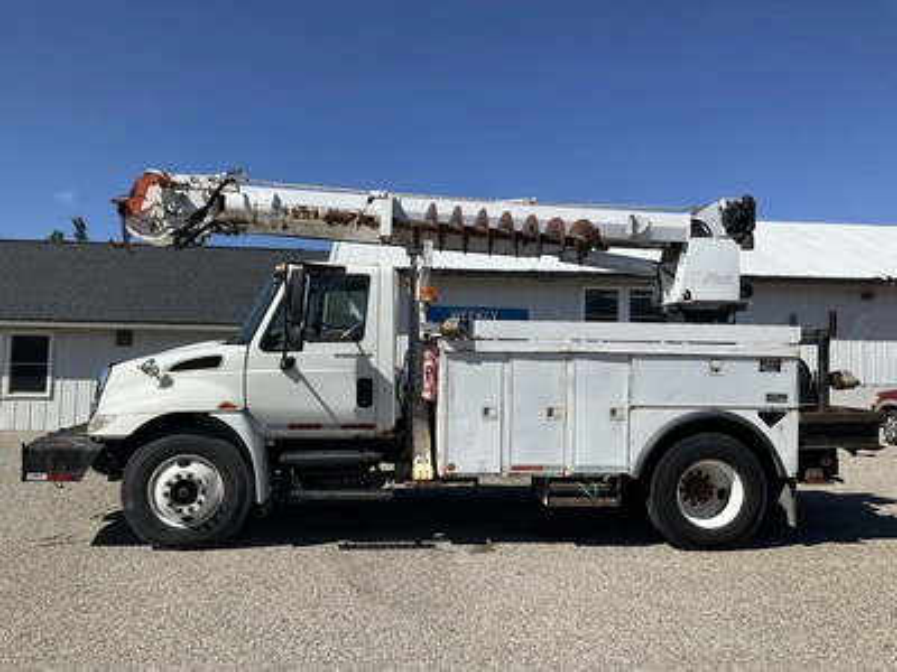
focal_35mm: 29
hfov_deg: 61.7
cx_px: 448
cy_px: 336
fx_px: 751
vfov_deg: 48.2
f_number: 1.8
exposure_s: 1/3125
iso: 25
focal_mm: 3
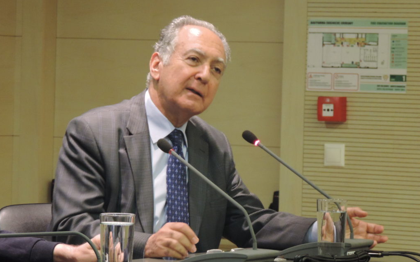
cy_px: 122
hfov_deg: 9.8
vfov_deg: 6.2
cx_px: 209
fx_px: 2438
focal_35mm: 213
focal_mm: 35.6
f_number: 4.6
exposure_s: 1/20
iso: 800
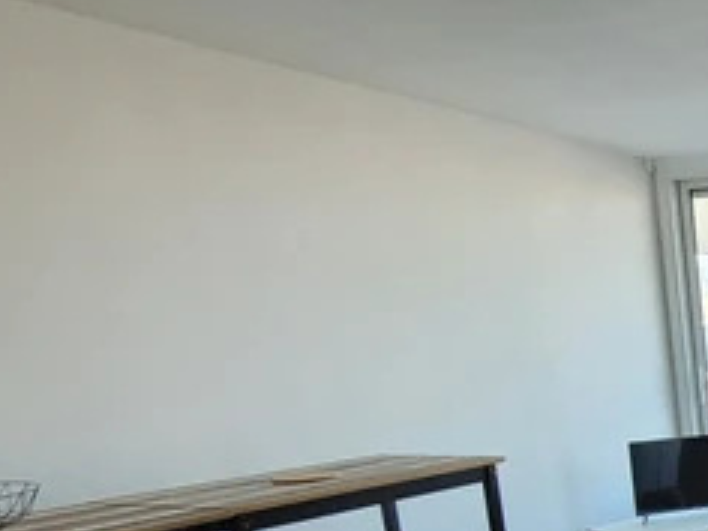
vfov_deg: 30.0
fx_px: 900
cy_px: 564
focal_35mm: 44
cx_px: 921
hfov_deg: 32.3
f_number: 2.2
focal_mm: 1.74
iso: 50
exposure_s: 1/50
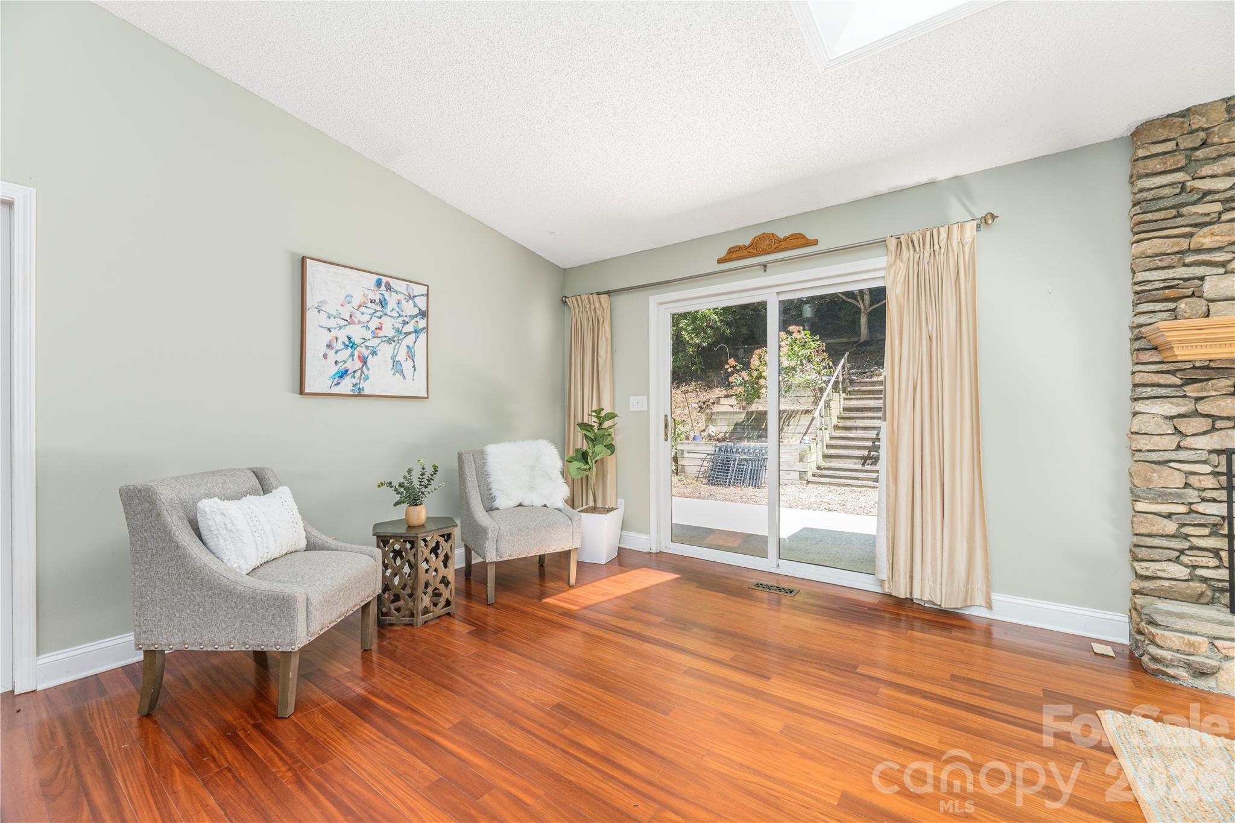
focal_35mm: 14
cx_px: 618
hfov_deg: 104.3
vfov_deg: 81.2
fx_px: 480
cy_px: 412
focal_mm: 14
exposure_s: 1/100
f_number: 8
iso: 320
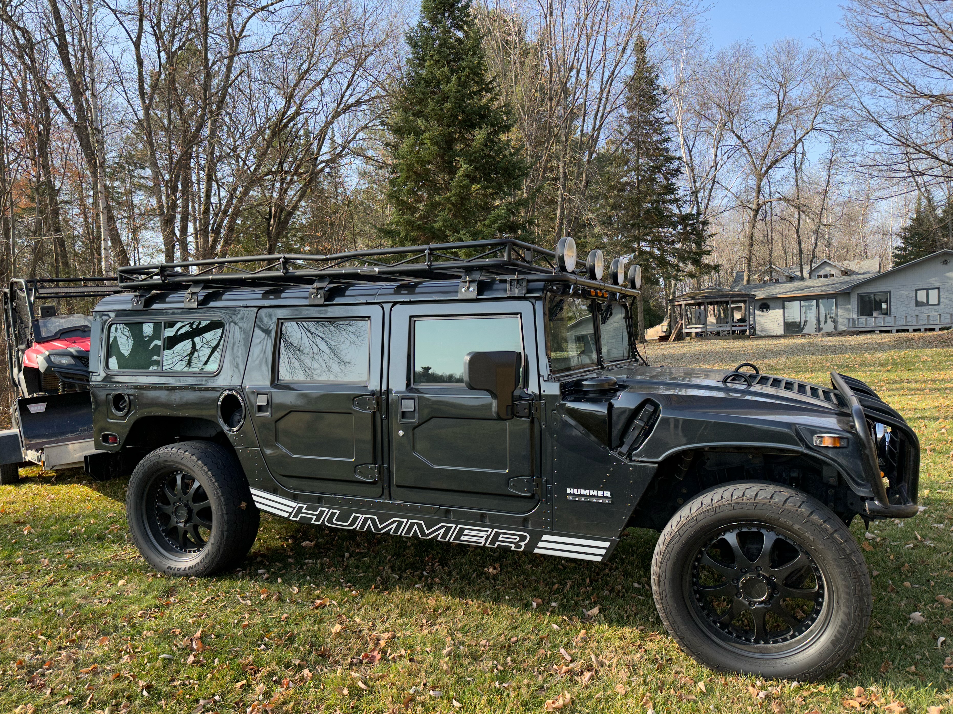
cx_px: 447
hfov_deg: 67.2
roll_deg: +2.6
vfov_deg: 53.0
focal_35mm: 26
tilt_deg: -2.6
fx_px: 716
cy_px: 385
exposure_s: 1/729
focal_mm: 6.86
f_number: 1.78
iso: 80
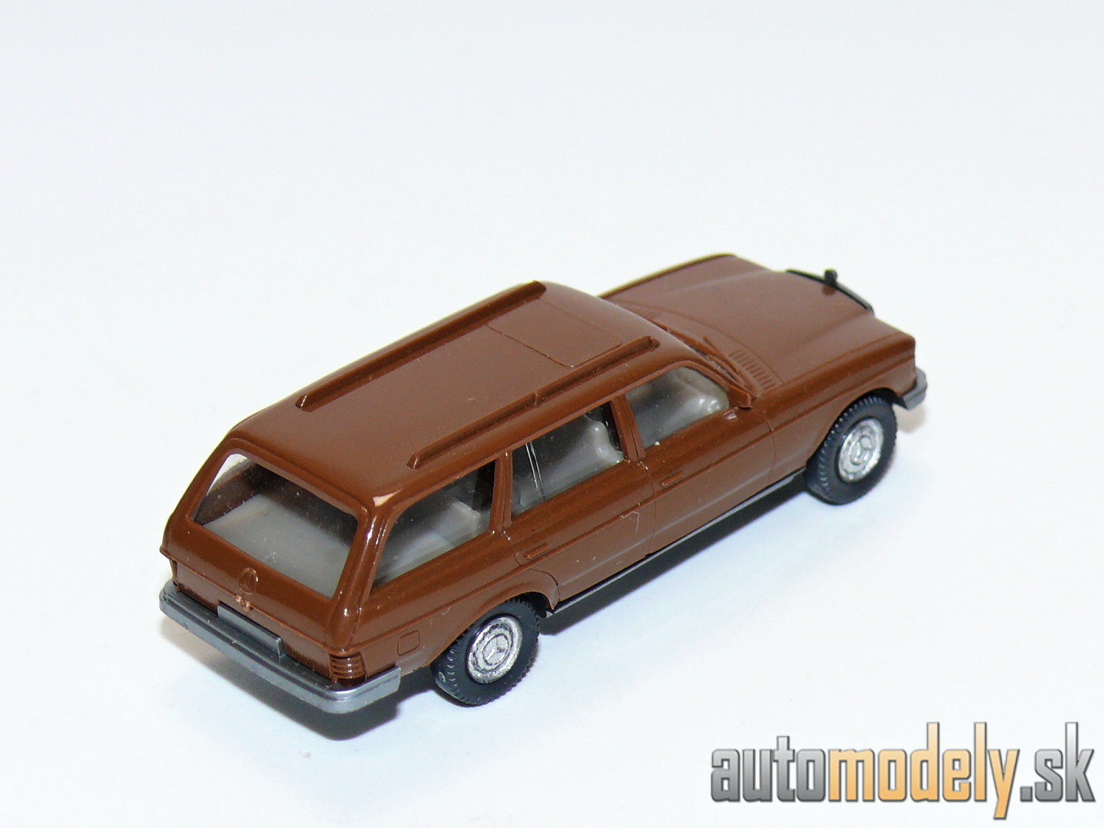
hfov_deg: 14.7
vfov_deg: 11.1
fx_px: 4274
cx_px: 552
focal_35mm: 134
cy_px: 414
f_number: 4
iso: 100
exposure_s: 1/30
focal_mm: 16
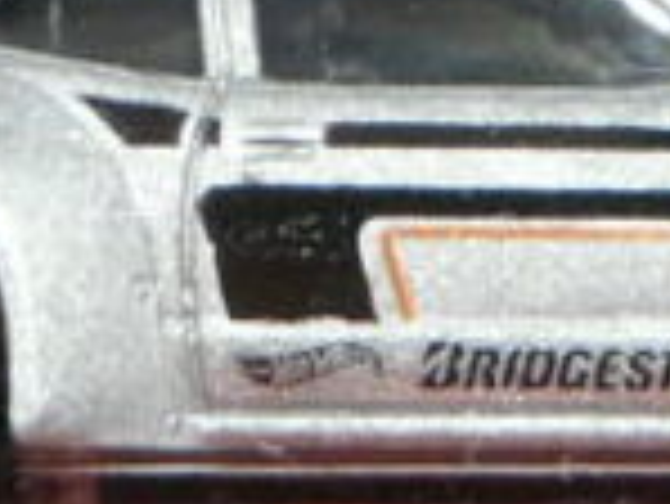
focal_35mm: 649
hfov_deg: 3.1
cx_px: 427
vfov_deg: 2.3
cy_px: -202
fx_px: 12572
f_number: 3.6
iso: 200
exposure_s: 1/40
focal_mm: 16.6
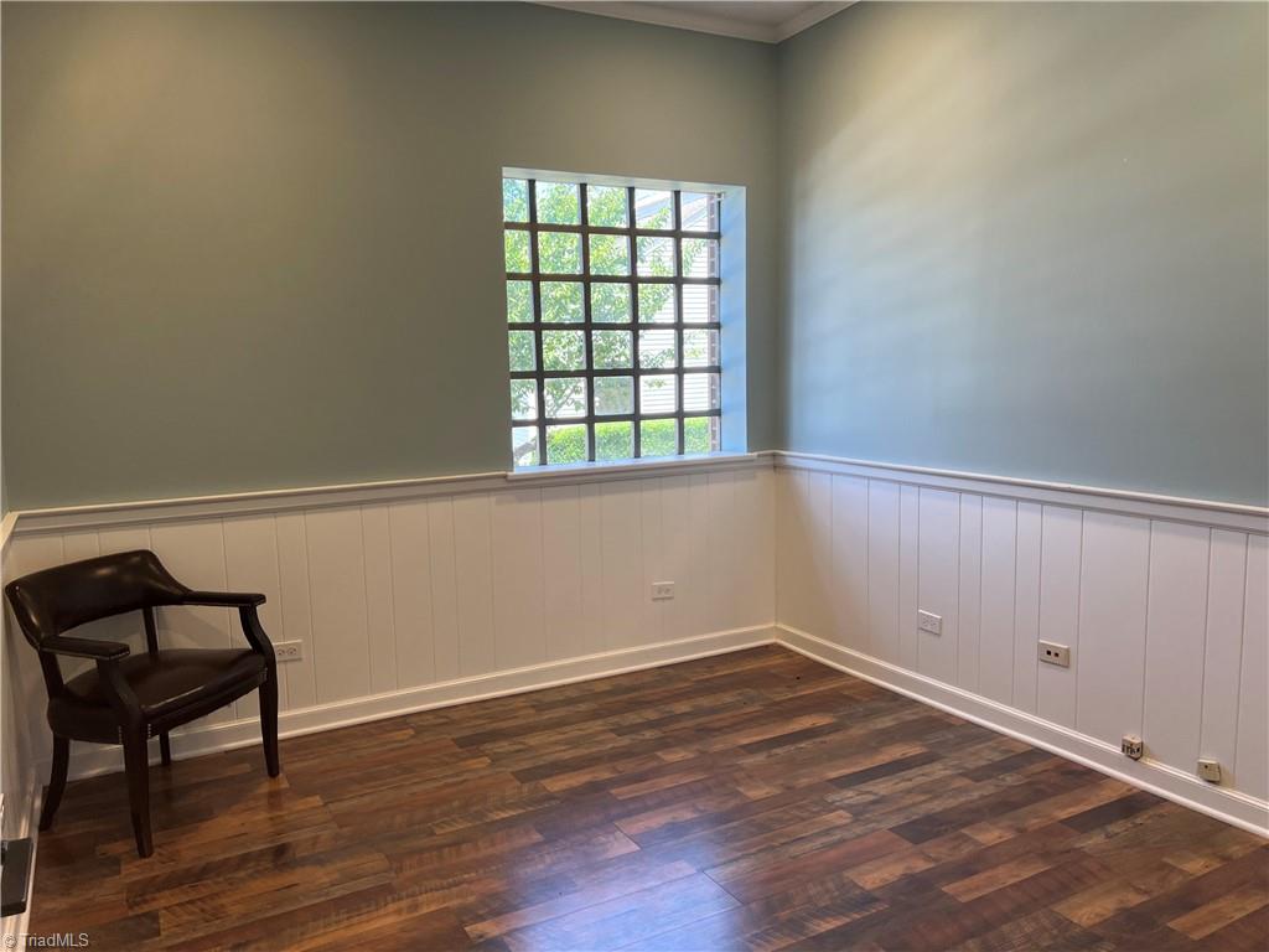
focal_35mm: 26
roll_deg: +1.7
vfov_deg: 53.1
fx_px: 953
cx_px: 634
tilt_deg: -7.4
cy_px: 476
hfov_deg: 67.3
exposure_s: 1/120
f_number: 1.5
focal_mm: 5.7
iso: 80
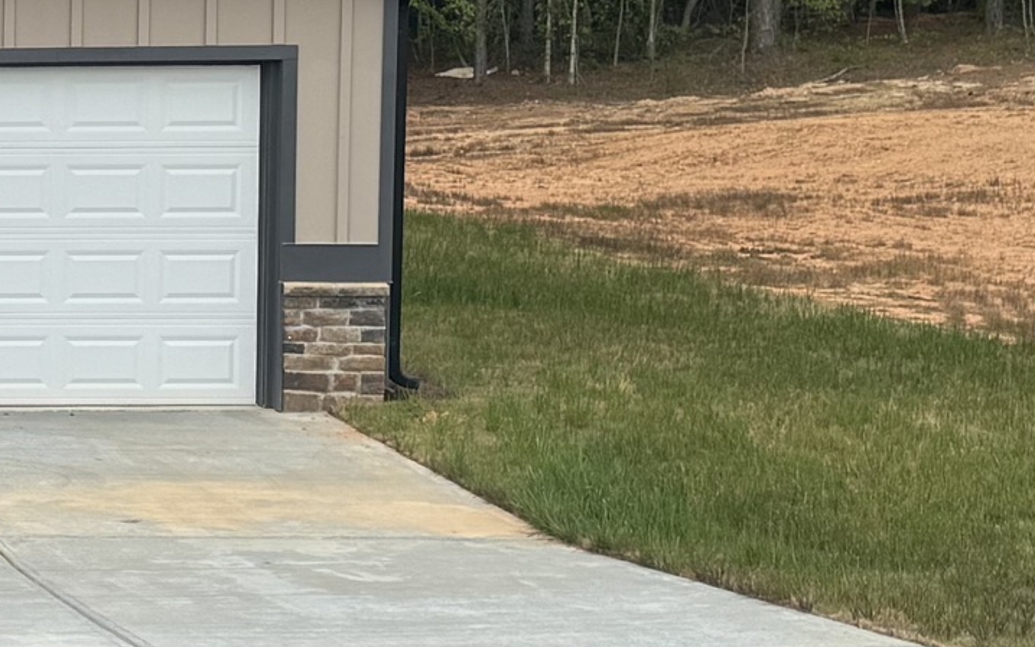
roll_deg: +0.3
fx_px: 3074
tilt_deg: -4.8
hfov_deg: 17.1
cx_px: -551
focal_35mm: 109
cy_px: 195
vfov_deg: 12.0
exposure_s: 1/1818
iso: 80
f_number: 1.78
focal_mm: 6.76
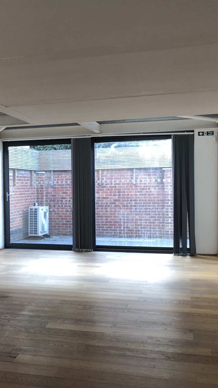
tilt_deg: -1.8
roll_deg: +1.7
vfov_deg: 45.5
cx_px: 19
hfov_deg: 25.6
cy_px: 195
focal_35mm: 45
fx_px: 462
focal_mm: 4
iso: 32
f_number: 1.8
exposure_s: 1/33
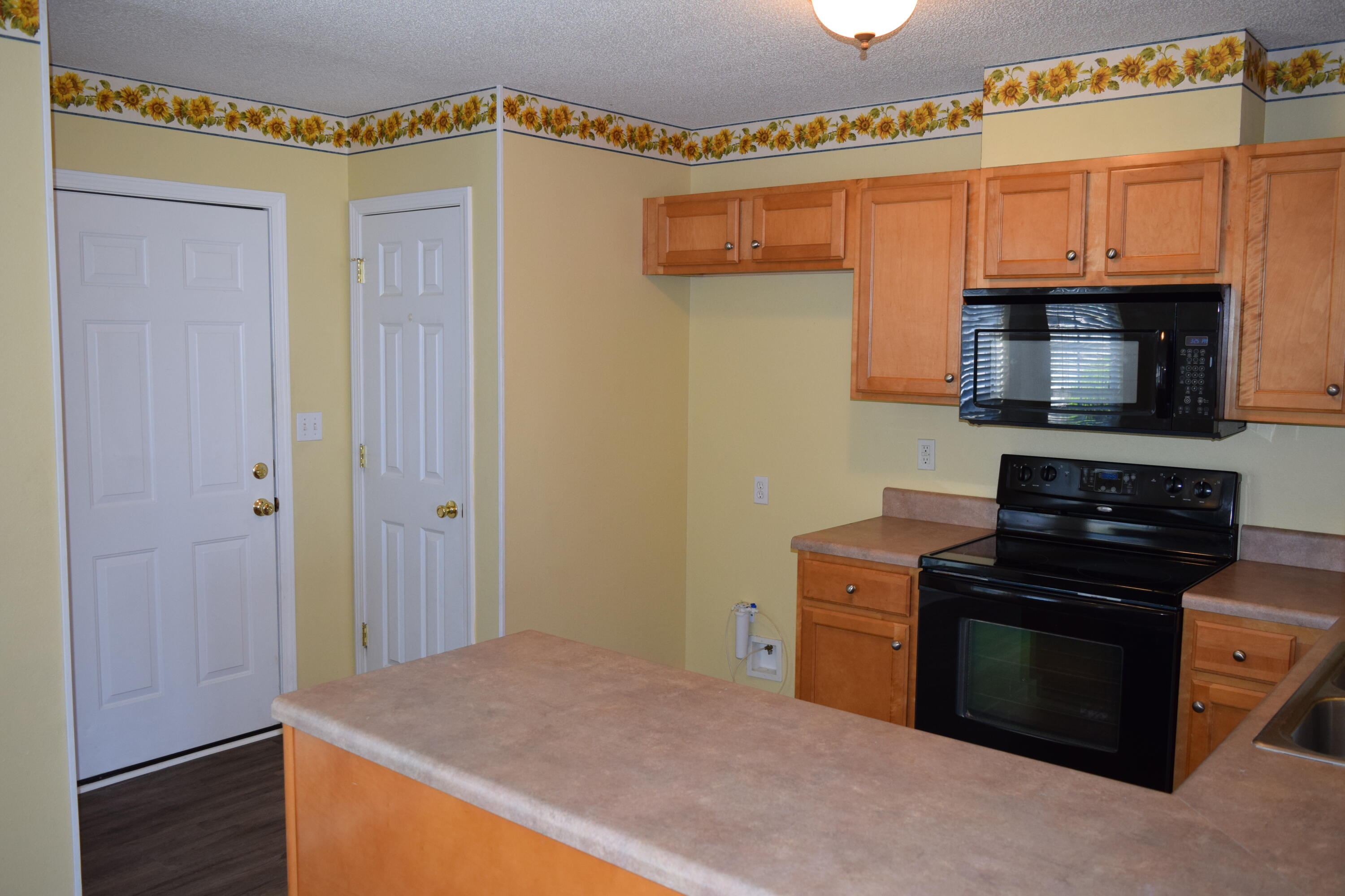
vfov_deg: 43.6
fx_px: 1121
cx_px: 672
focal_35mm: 30
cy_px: 448
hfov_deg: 61.9
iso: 800
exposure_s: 1/100
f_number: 5
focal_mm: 20
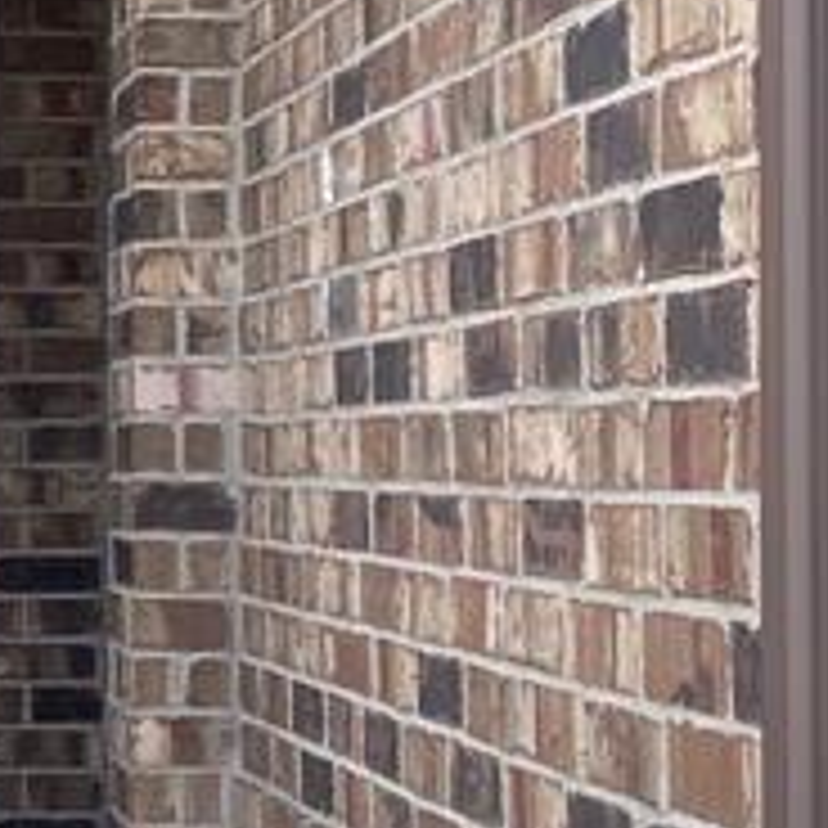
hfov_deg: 13.0
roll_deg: -0.9
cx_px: -356
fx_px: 3464
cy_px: 288
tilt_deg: +2.9
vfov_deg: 13.6
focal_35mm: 128
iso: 32
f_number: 1.8
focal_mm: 4.25
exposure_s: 1/493
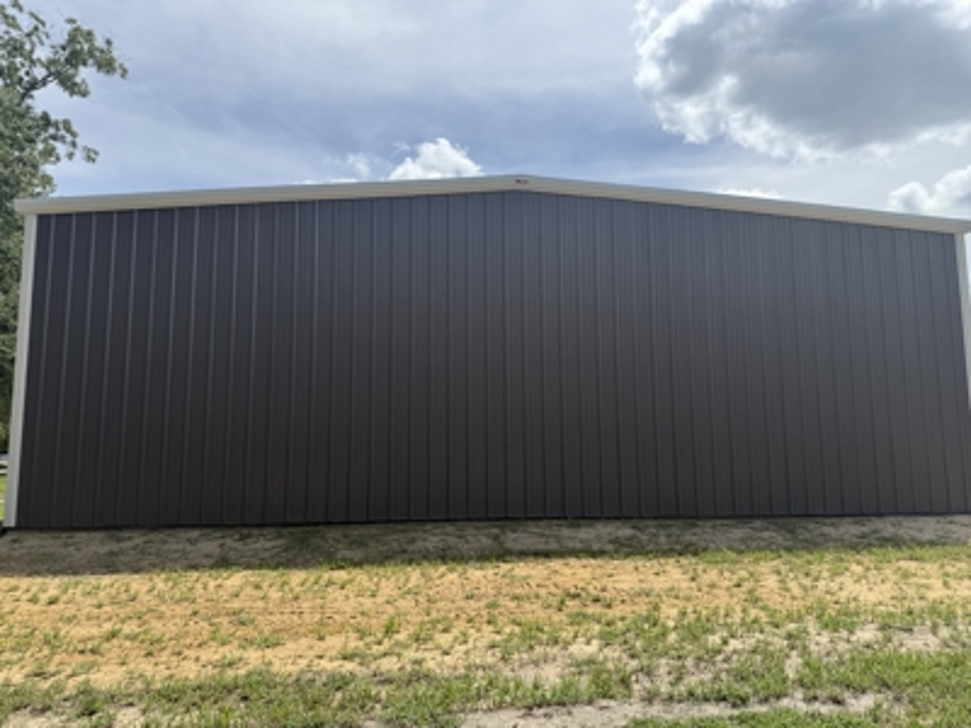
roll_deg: +0.6
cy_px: 364
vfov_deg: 56.8
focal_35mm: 24
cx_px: 486
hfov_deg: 71.6
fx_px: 673
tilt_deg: +7.4
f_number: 1.78
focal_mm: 6.76
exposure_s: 1/5714
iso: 80
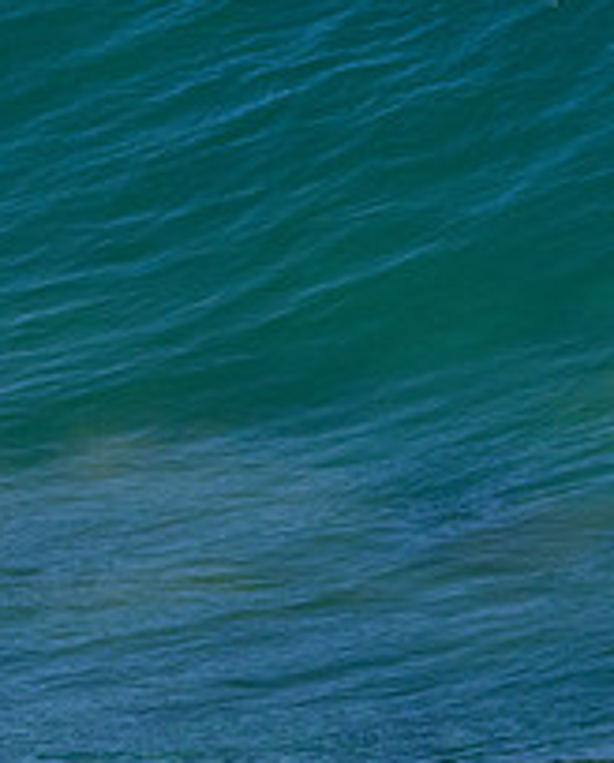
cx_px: 964
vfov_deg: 1.7
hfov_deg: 1.4
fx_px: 25637
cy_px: 192
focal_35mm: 1132
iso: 2000
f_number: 11
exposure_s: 1/2000
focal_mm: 330
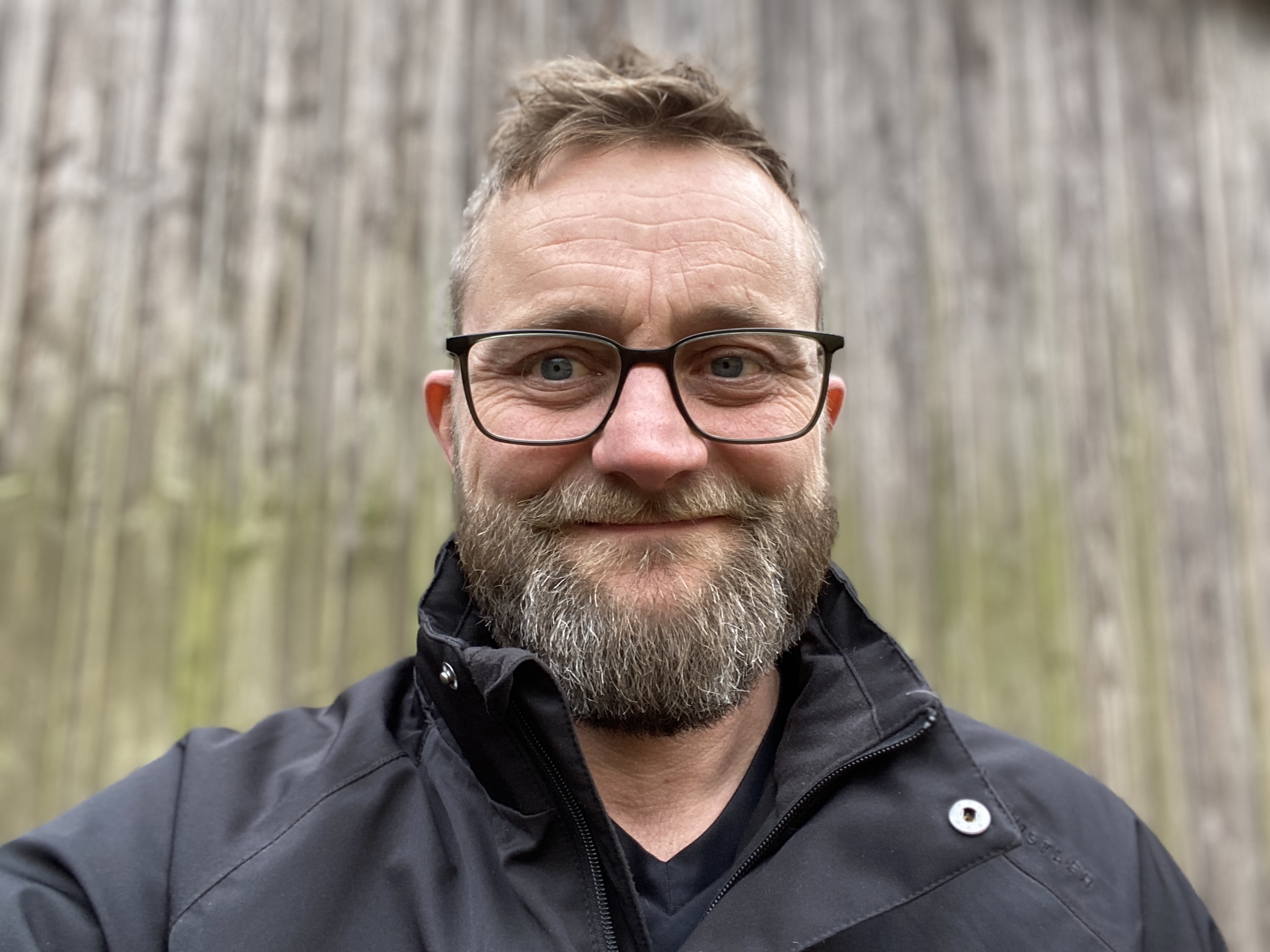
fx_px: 1101
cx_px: 635
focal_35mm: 30
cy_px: 476
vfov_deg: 46.8
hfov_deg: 60.0
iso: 100
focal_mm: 2.71
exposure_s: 1/106
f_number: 2.2
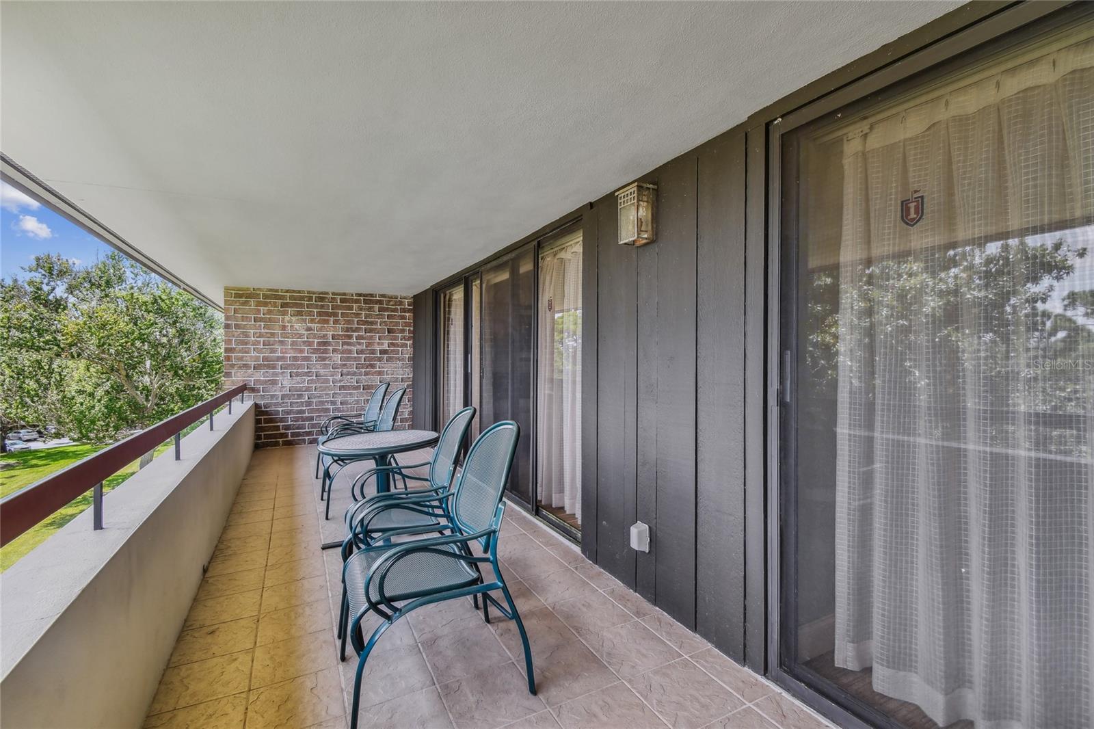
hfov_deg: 100.4
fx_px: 456
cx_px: 547
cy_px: 364
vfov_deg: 77.3
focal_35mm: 15
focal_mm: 10
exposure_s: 1/8
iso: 100
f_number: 8
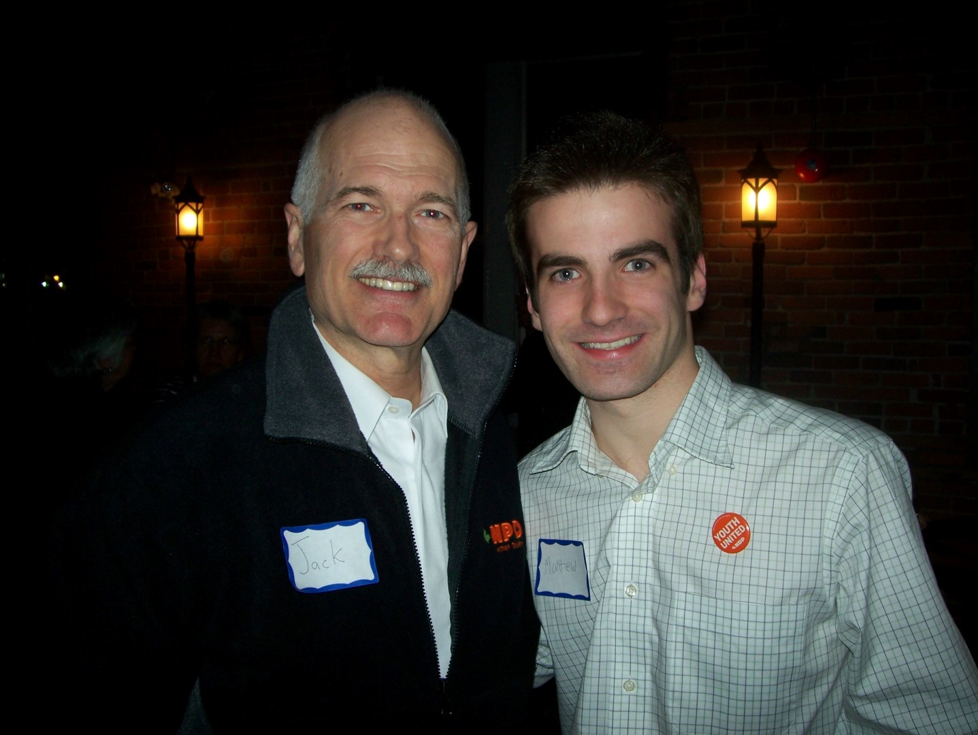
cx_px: 489
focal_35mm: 34
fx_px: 961
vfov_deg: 41.8
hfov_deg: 53.9
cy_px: 368
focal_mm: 5.6
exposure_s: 1/60
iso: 80
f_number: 2.7
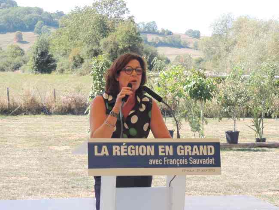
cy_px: 105
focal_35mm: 90
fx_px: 726
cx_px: 140
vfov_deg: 16.4
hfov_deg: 21.8
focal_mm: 16
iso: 100
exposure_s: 1/200
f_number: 4.1
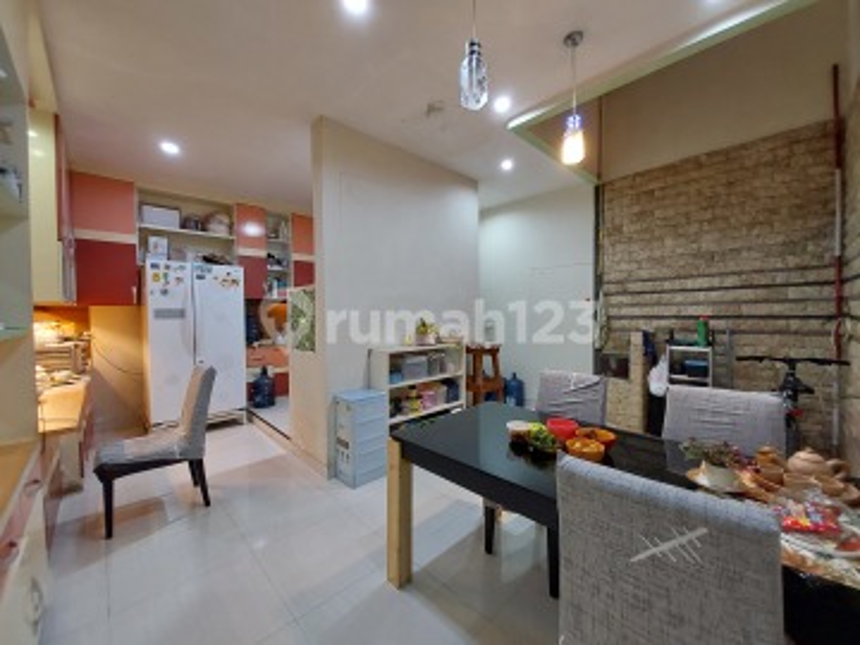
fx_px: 323
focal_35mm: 13
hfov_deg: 106.2
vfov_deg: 89.9
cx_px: 430
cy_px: 322
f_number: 2.2
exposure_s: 1/25
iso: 250
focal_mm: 1.42
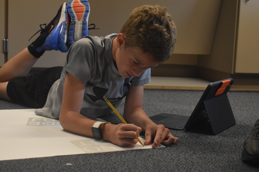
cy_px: 86
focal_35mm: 63
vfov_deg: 21.6
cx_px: 130
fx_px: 453
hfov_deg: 31.9
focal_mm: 42
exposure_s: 1/125
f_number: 5
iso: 2800
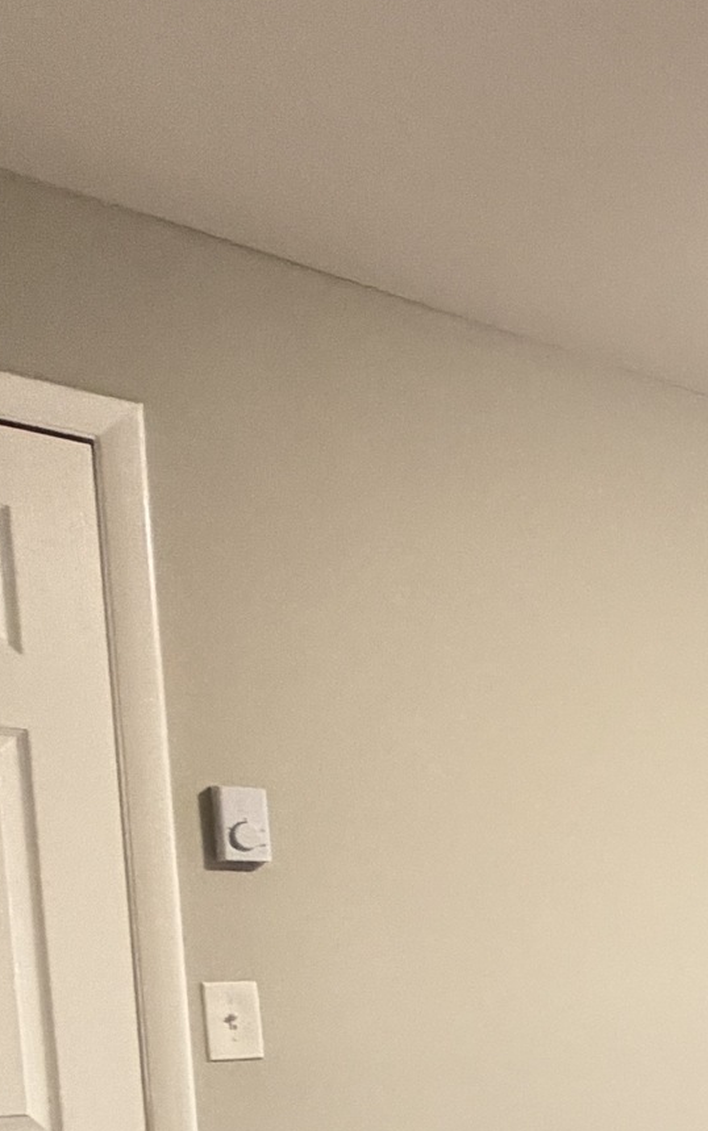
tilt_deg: -7.8
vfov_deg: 34.1
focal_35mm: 53
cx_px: 1203
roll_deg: +0.3
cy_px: 1180
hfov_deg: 19.5
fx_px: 1635
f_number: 2.2
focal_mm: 2.22
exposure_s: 1/60
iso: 400
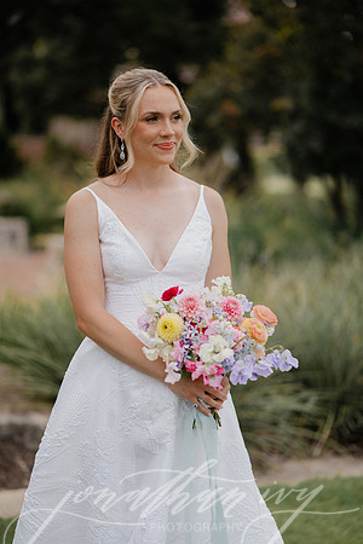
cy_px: 272
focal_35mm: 85
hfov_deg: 16.1
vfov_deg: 23.9
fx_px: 1286
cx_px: 182
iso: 100
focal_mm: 85
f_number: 2
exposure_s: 1/2000
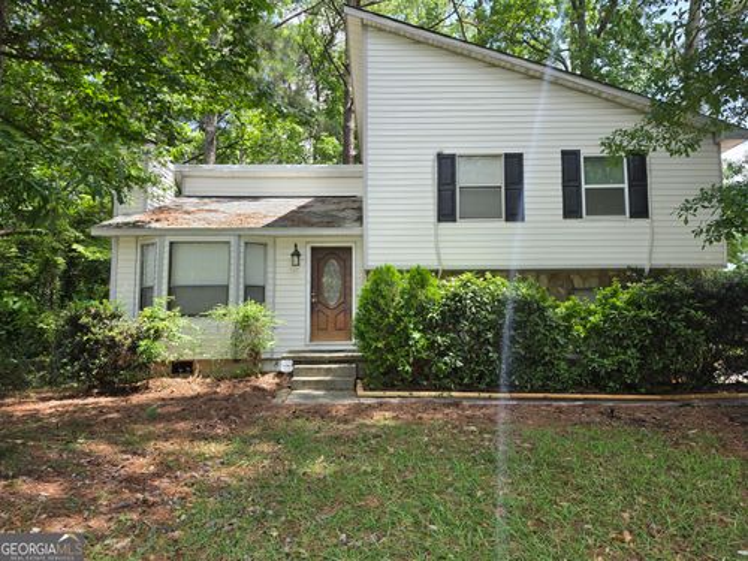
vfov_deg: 58.9
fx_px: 497
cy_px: 280
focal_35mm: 23
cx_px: 374
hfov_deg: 73.9
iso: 10
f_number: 1.4
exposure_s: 1/203
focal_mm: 6.5
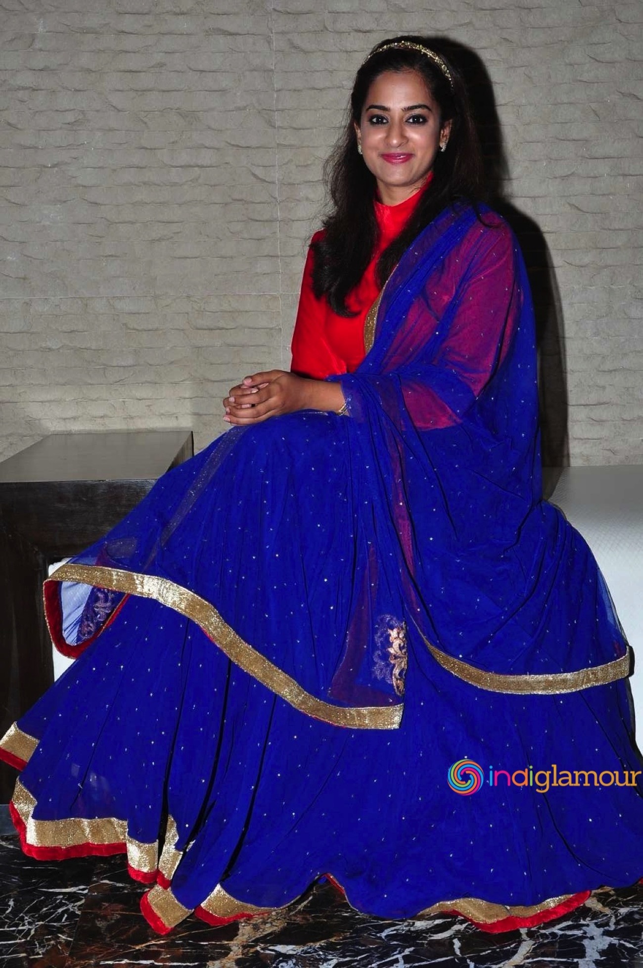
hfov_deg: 29.8
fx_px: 1209
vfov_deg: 43.6
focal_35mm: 45
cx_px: 322
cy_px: 484
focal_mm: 30
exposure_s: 1/125
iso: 400
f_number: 13
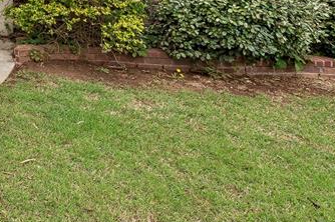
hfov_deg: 31.0
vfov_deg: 25.2
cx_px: -121
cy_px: -67
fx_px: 428
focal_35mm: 46
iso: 100
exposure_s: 1/250
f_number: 5.6
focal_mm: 10
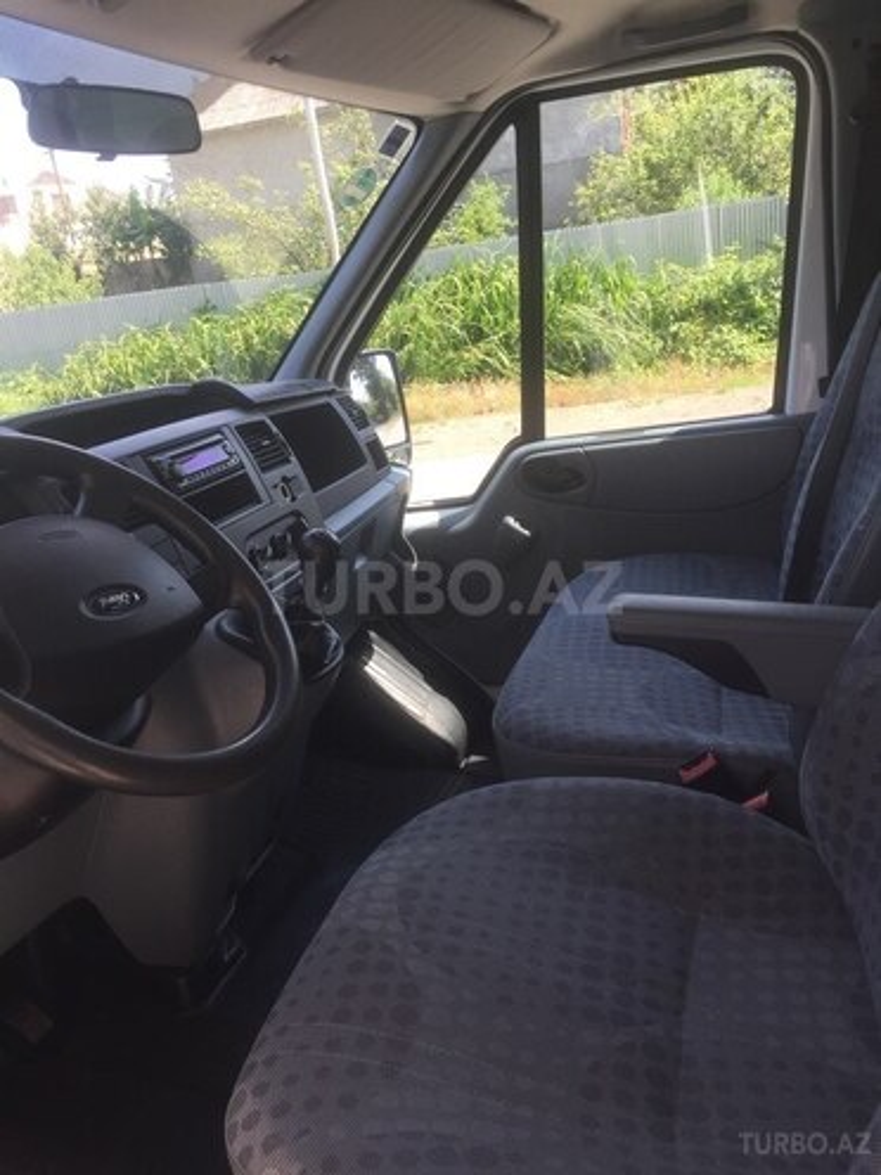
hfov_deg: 48.2
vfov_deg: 61.7
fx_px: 984
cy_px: 588
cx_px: 440
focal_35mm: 29
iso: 32
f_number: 2.2
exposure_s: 1/260
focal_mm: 4.15
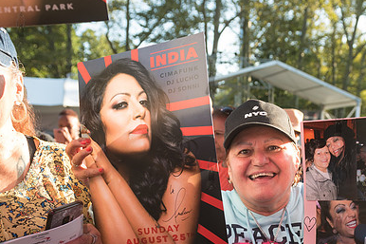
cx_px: 272
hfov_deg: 43.2
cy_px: 205
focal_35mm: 44
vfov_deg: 29.6
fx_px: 447
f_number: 4
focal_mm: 24
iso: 200
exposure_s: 1/320
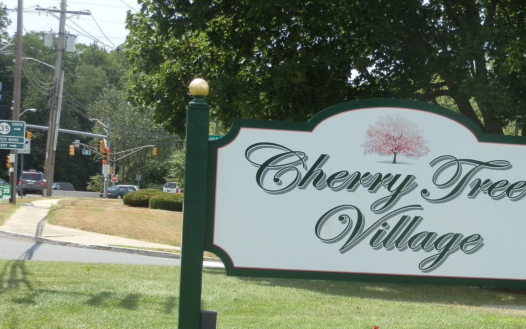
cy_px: 269
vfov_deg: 13.6
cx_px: 380
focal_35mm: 96
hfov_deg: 21.5
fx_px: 1376
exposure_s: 1/400
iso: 64
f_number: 3.7
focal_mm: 10.99
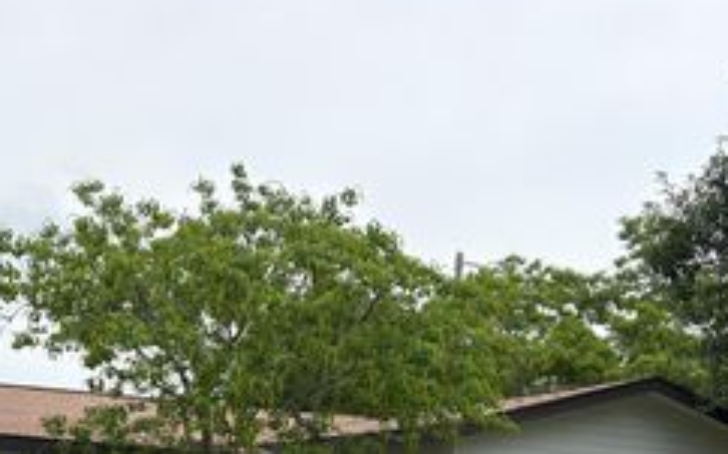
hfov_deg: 34.8
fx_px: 1130
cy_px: 528
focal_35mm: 57
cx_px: 168
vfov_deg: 21.3
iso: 50
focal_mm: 5.96
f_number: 1.6
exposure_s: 1/3279
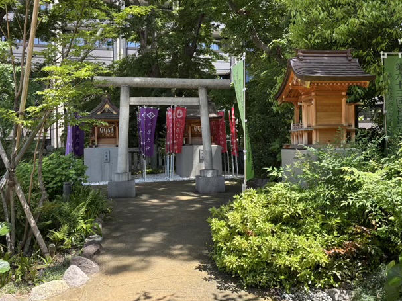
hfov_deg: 60.0
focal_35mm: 30
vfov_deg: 46.8
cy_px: 148
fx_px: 348
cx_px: 196
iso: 50
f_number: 1.6
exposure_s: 1/368
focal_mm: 5.96
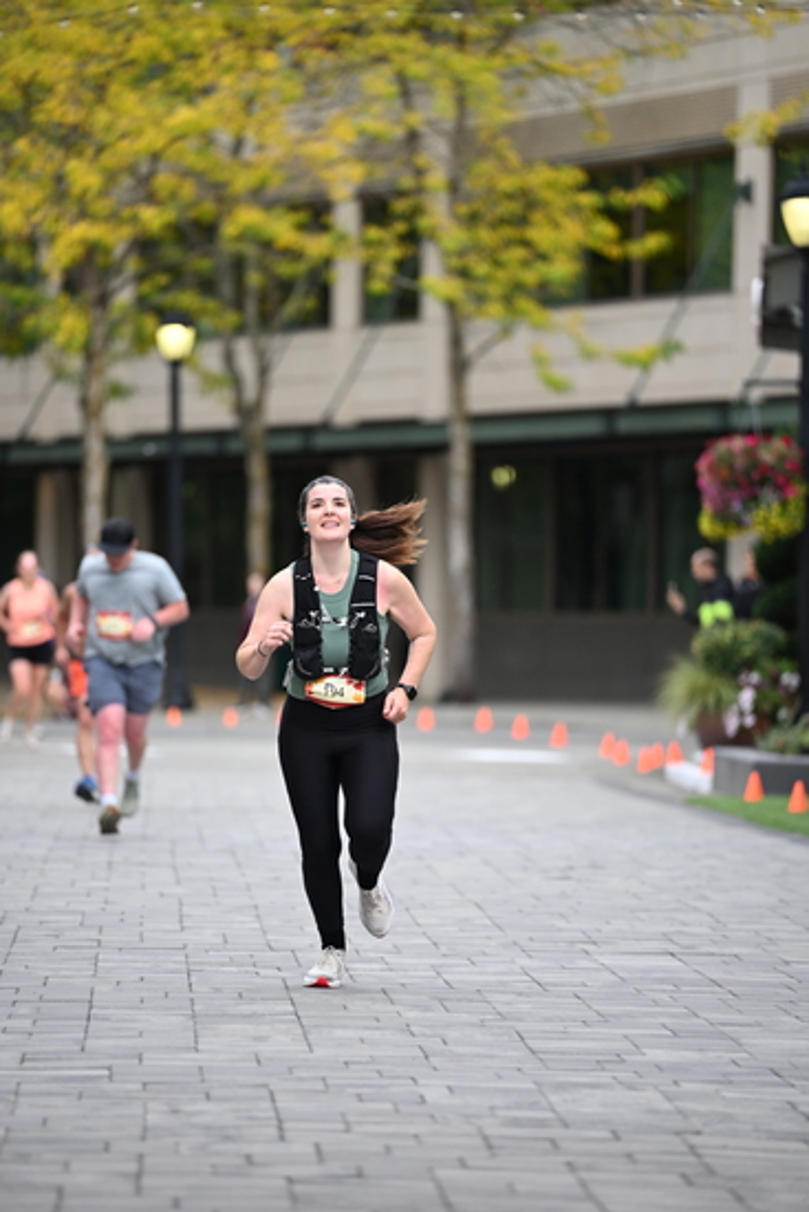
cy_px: 606
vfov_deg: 10.3
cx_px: 404
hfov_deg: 6.9
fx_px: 6737
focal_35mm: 200
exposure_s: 1/2000
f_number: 2.8
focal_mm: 200
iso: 640
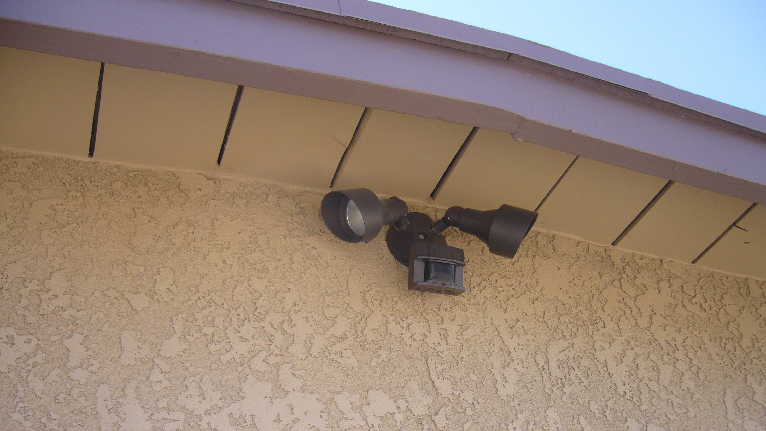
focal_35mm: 39
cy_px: 267
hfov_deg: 51.6
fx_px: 792
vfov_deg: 30.3
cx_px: 390
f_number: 2.8
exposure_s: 1/320
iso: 80
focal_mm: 5.8
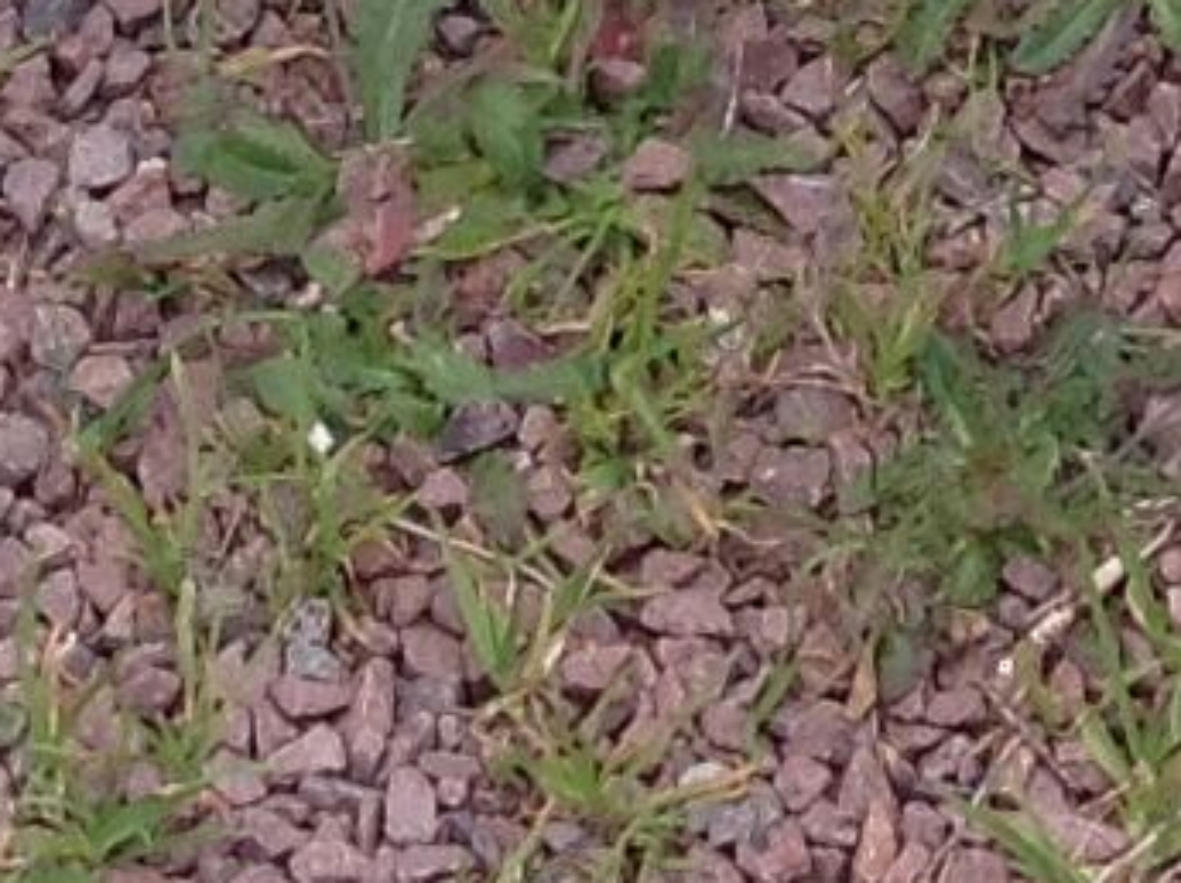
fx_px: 8963
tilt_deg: -34.0
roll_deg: +1.1
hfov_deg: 7.4
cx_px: 1732
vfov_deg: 5.1
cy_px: -2334
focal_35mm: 263
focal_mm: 4.28
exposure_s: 1/672
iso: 50
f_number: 2.4
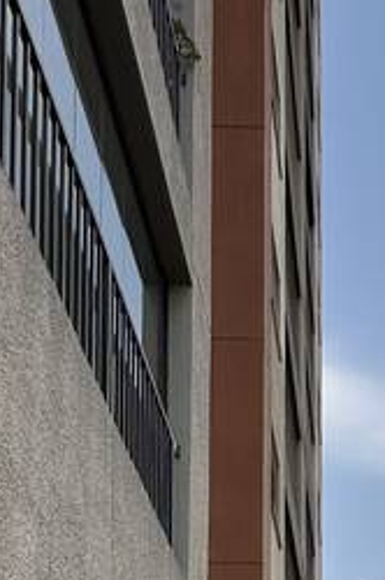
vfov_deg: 23.3
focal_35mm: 63
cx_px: 408
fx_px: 1013
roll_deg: +0.0
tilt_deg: +4.2
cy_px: 937
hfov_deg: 20.6
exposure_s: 1/2747
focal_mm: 2.22
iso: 50
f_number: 2.2
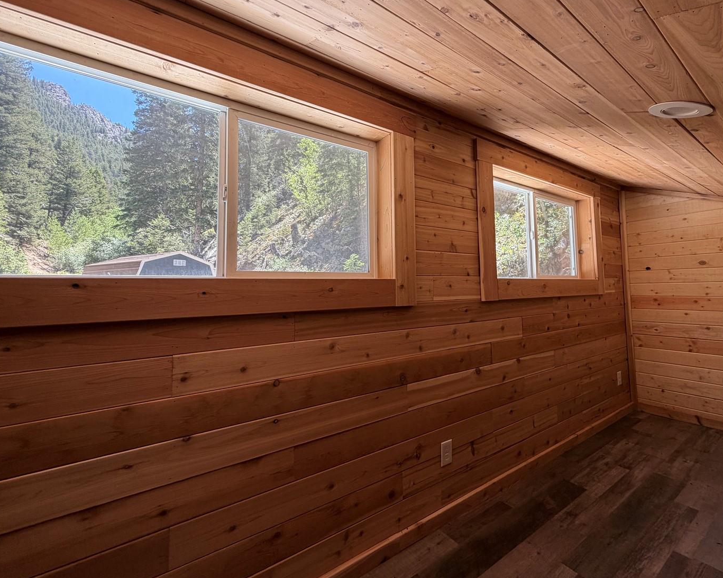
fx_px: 342
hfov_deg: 92.8
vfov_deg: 80.2
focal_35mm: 16
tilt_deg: +5.4
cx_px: 400
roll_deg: -0.1
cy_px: 264
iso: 80
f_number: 2.2
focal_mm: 2.22
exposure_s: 1/121
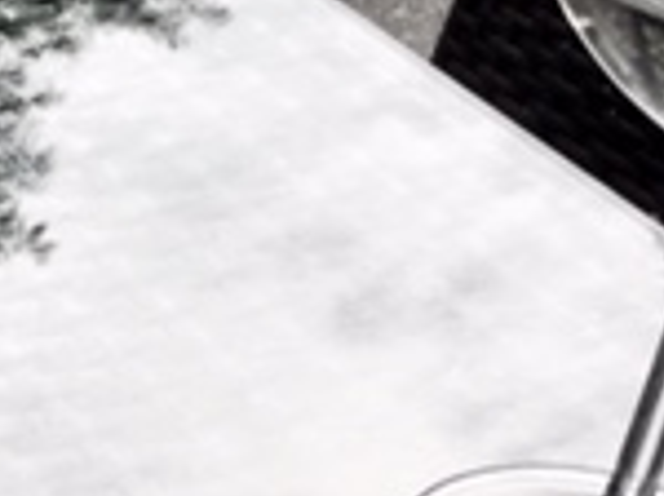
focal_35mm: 124
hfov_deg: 14.5
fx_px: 2375
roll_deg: -0.1
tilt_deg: -37.3
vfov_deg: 11.8
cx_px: -434
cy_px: 443
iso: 32
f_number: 2.2
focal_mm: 4.15
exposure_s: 1/1721
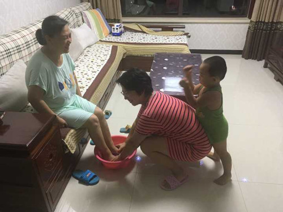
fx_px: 237
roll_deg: +0.1
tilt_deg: -31.6
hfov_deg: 61.7
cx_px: 142
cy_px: 106
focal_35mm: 29
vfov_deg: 48.2
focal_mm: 4.15
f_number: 2.2
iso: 160
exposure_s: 1/33
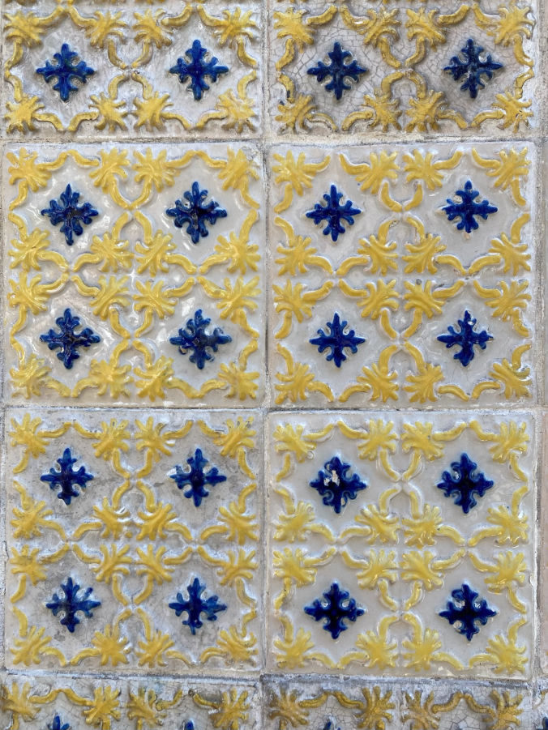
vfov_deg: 67.3
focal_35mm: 26
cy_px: 365
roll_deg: +1.6
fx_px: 549
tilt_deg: -4.4
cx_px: 274
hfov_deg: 53.1
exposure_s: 1/513
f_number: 1.8
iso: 32
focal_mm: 4.25
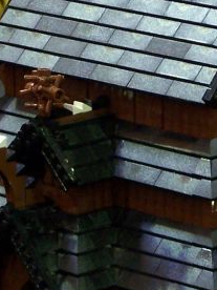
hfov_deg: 4.3
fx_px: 2917
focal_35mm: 349
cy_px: 13
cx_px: 219
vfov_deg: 5.7
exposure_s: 1/8
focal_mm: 15.6
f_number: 3.2
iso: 140
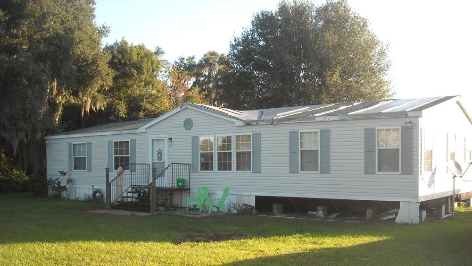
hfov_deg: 51.6
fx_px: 488
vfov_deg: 30.2
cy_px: 180
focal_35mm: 39
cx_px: 235
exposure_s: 1/201
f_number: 2.8
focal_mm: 5.7
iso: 64
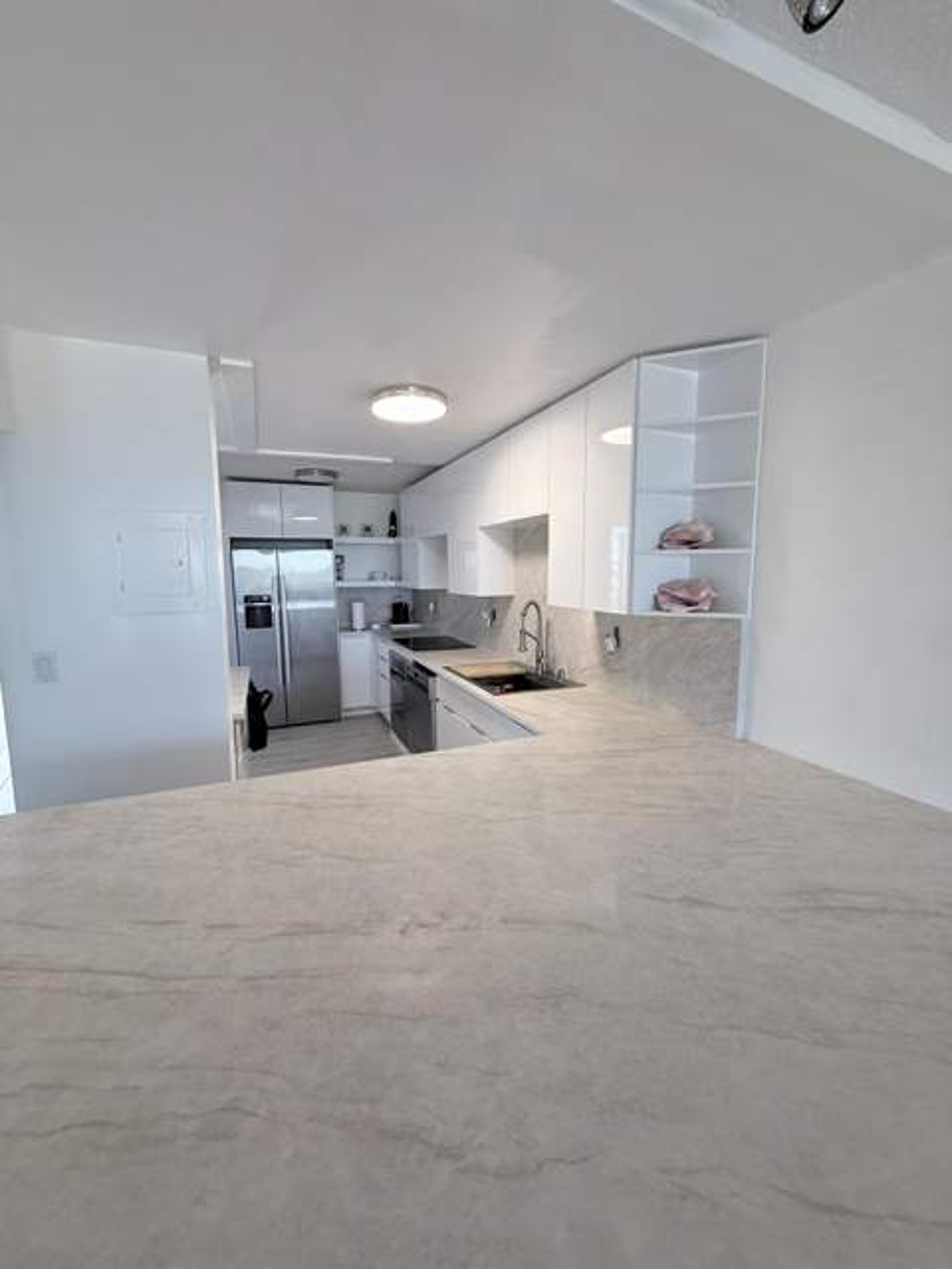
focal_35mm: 14
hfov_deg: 85.7
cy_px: 634
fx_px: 513
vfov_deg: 102.1
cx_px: 476
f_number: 2.2
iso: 200
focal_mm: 2.22
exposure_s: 1/120
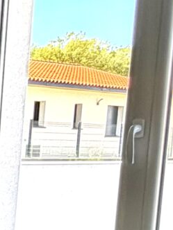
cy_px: 233
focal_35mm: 108
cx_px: -367
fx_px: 720
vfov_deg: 17.8
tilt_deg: -7.1
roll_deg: +0.7
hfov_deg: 9.9
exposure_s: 1/121
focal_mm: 2.22
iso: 64
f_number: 2.2
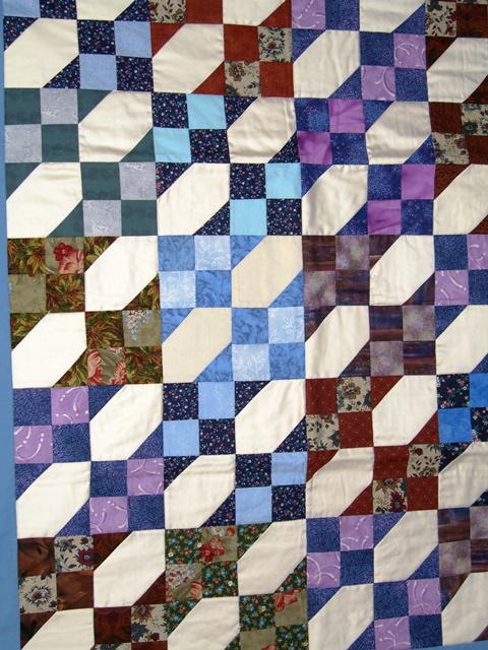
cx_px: 244
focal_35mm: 57
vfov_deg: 33.8
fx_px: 1071
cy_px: 325
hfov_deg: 25.7
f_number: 3.6
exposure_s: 1/60
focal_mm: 11.8
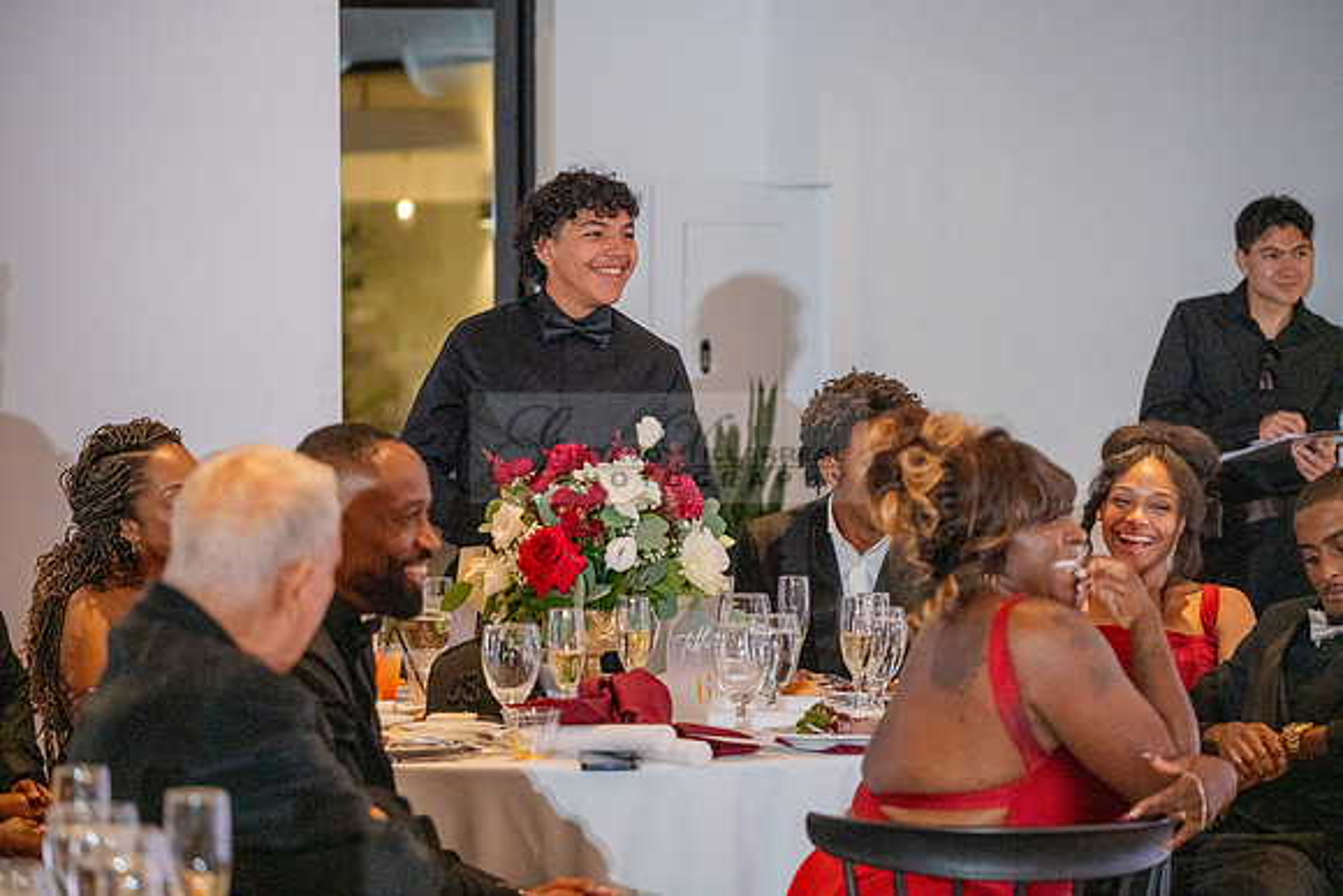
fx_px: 4478
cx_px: 672
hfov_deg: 17.1
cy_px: 448
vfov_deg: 11.4
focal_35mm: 120
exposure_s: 1/200
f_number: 4
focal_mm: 120
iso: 3200
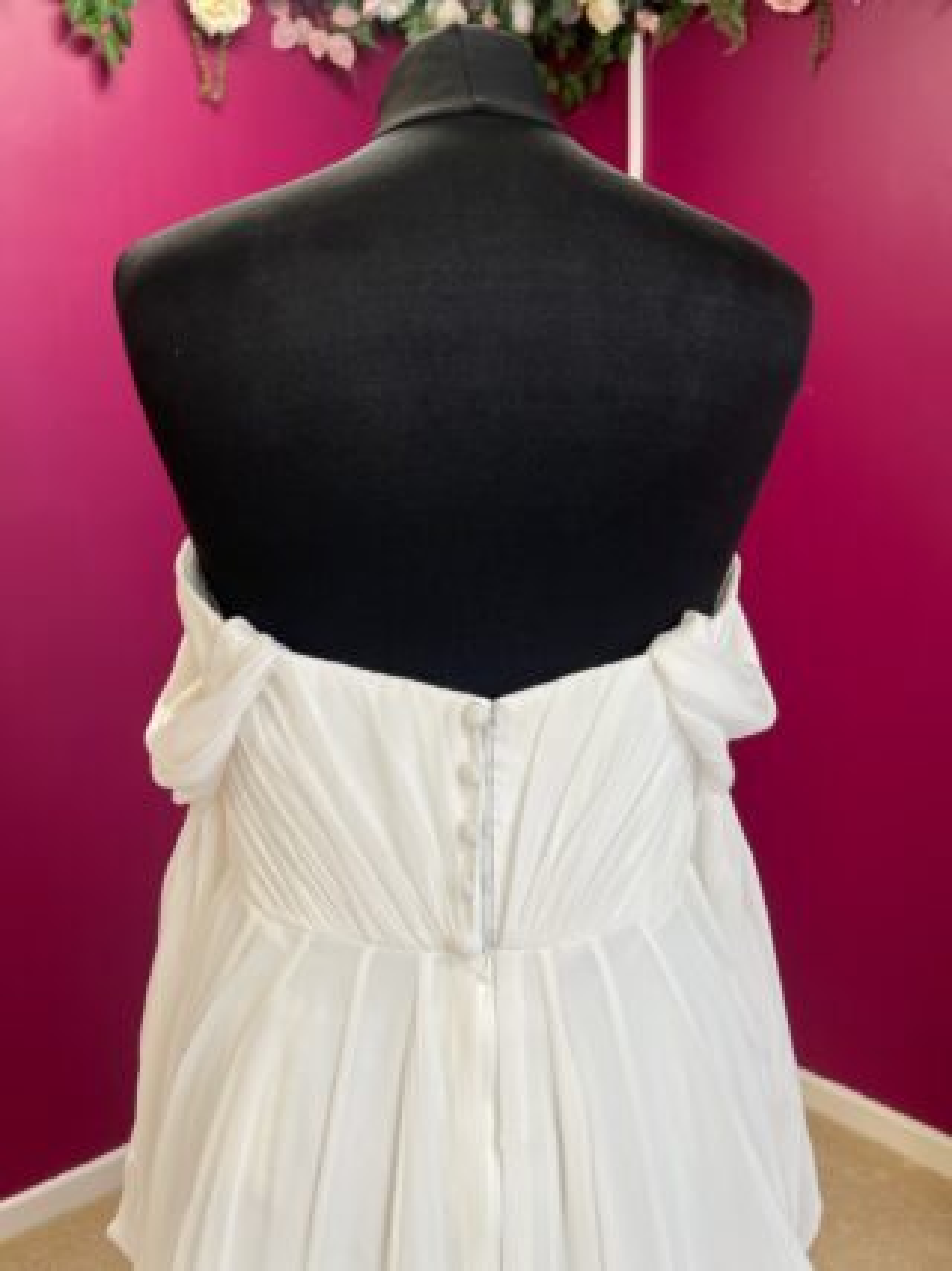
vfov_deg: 67.3
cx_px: 476
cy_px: 636
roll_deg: +3.3
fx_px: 954
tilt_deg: -7.7
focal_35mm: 26
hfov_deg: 53.0
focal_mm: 5.1
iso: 80
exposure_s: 1/100
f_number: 1.6
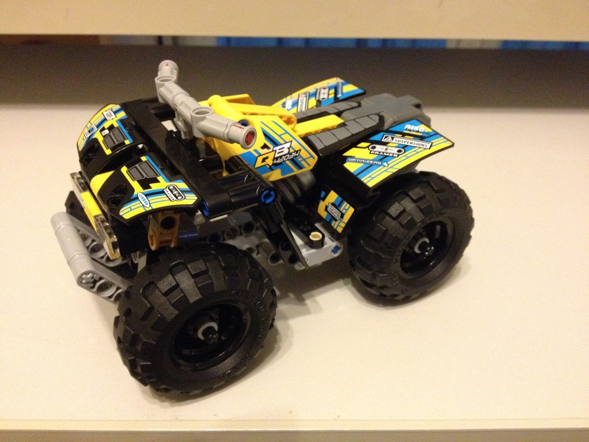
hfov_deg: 52.6
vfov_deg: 40.7
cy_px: 221
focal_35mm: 35
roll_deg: -0.4
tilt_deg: -33.4
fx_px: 596
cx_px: 294
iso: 640
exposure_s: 1/15
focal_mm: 4.28
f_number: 2.4
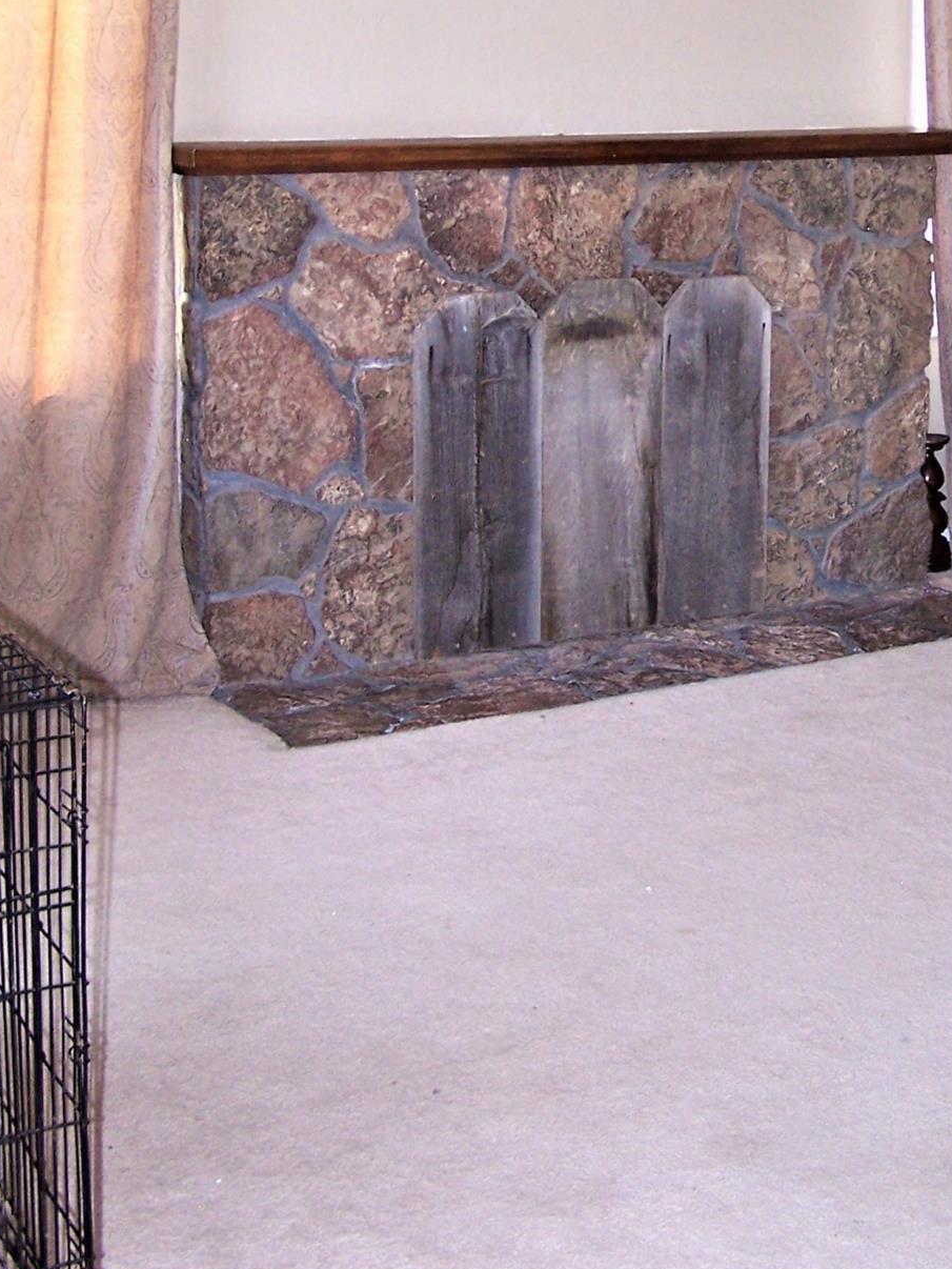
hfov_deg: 23.0
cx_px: 757
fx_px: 2309
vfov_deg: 29.9
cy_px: 224
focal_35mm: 63
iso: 140
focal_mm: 6.3
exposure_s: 1/60
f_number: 2.8
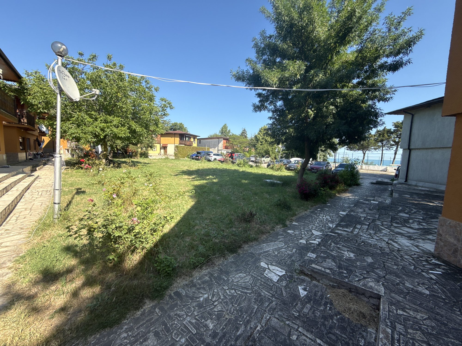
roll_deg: -1.6
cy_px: 173
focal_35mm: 14
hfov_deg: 102.1
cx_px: 231
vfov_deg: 85.7
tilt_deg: -5.1
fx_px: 187
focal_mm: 2.22
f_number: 2.2
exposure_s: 1/841
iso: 50
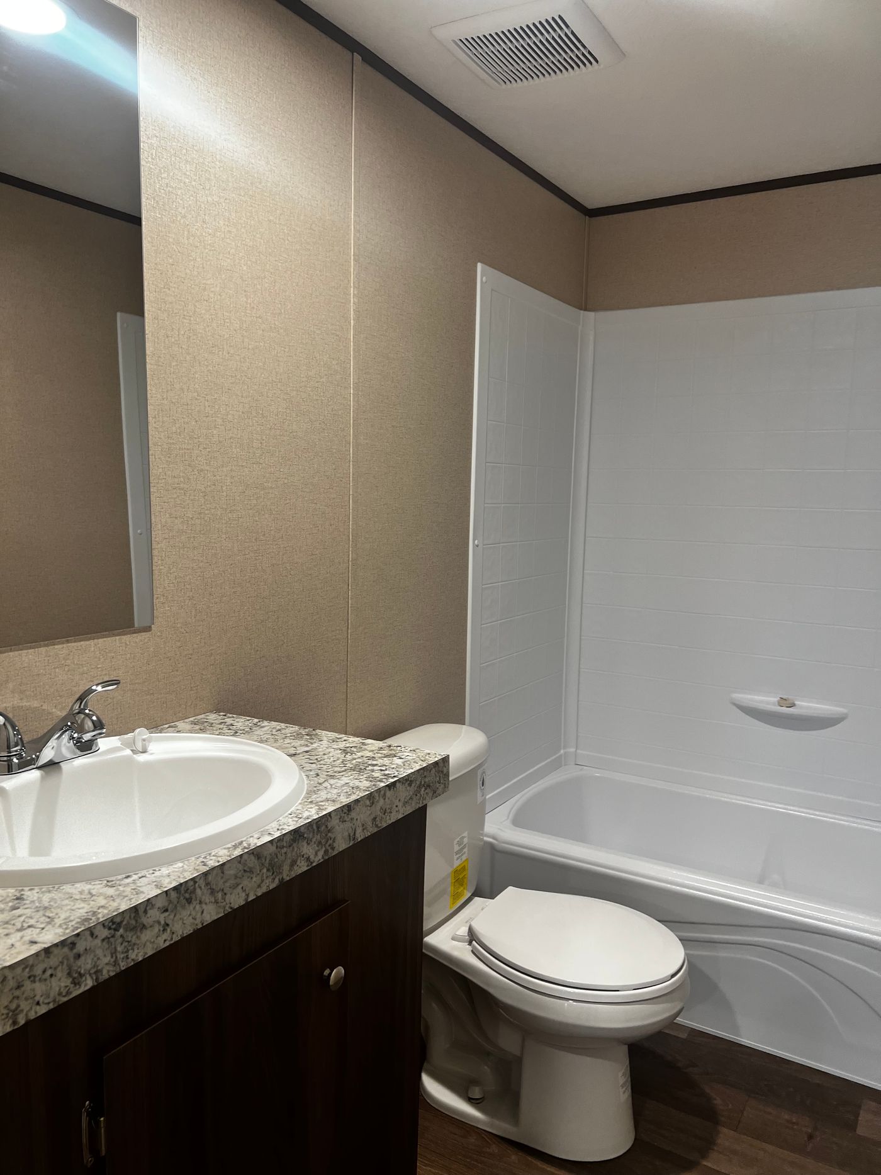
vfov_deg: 67.3
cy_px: 588
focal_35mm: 26
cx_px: 440
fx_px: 882
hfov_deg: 53.1
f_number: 1.5
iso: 100
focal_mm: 5.7
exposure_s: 1/120
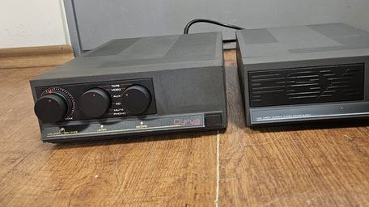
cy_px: 62
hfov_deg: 59.0
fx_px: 323
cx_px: 223
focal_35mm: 33
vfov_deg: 35.1
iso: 640
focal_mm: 5.4
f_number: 1.8
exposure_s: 1/50
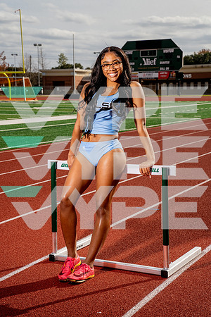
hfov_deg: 19.5
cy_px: 158
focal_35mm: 70
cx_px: 106
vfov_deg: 28.8
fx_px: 615
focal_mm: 70
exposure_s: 1/1250
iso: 160
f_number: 8
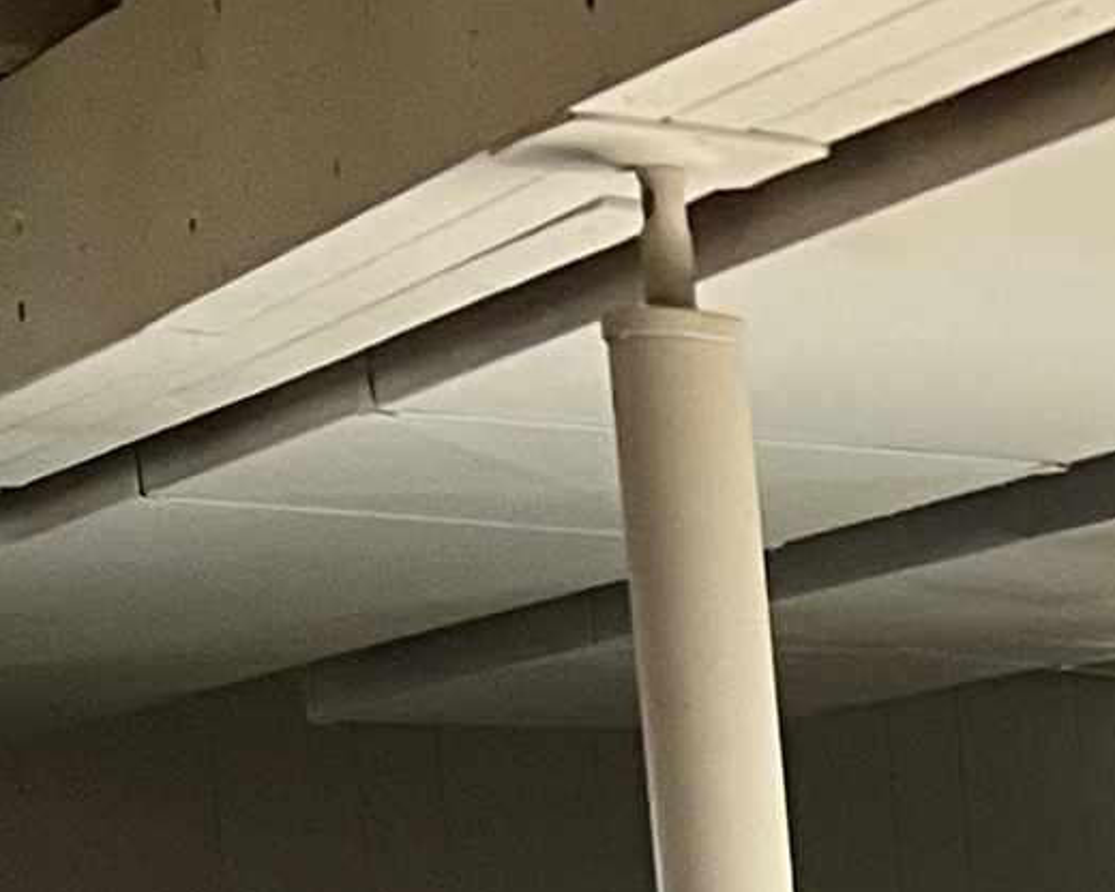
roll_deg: +1.6
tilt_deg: -10.7
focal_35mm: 150
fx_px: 4950
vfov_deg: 9.3
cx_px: 2845
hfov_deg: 10.6
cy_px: 2088
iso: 100
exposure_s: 1/60
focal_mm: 5.7
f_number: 1.5
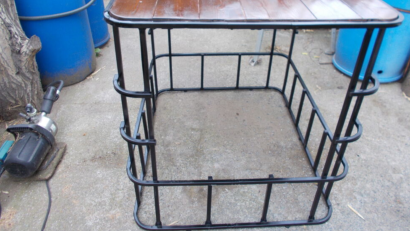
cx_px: 208
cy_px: 84
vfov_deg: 39.8
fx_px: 315
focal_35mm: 29
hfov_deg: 66.1
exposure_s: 1/100
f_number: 3.2
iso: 80
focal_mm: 4.6
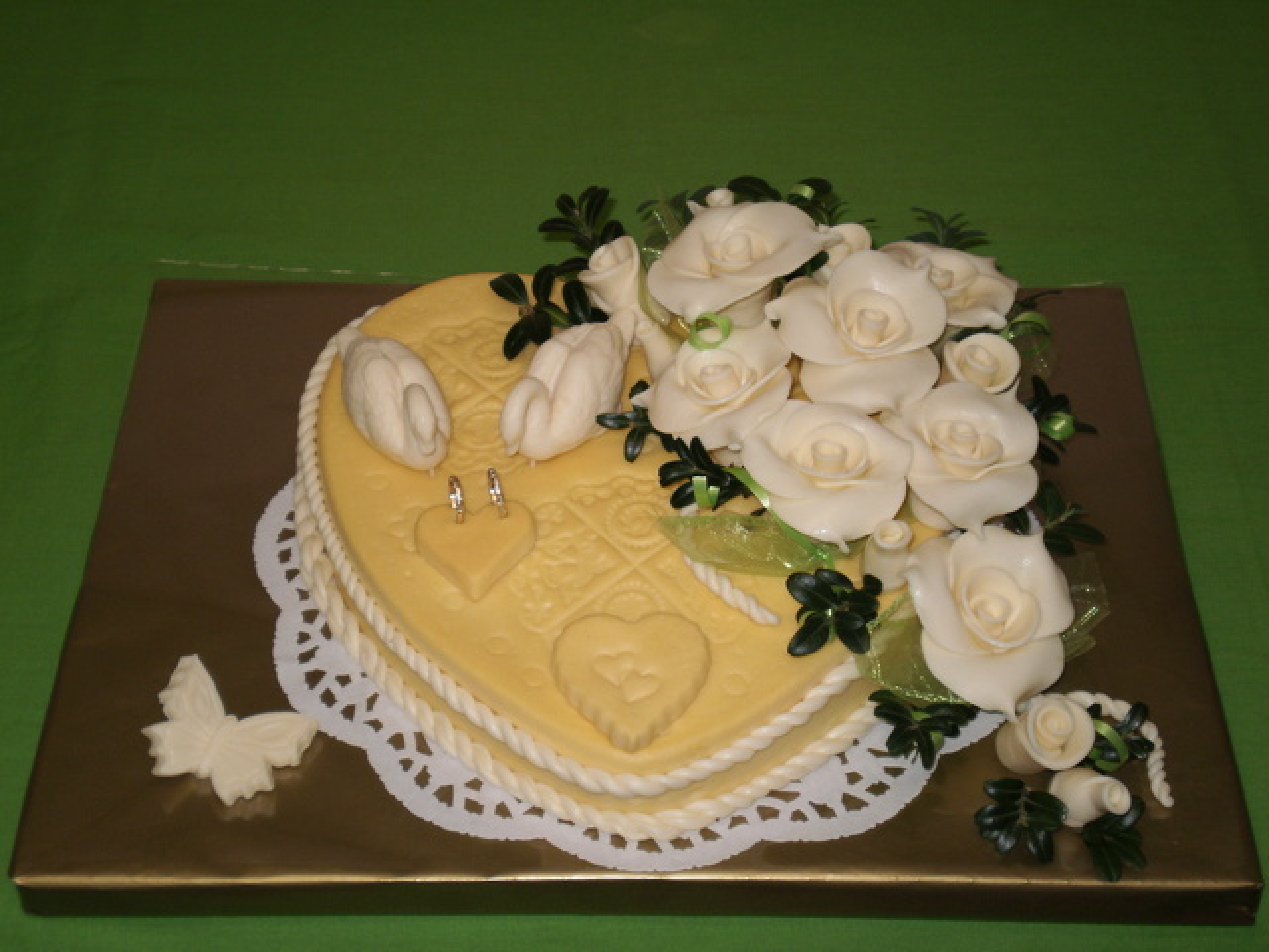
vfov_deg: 23.7
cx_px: 634
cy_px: 476
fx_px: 2273
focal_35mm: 62
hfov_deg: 31.2
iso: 100
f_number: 4.2
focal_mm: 10.3
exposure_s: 1/40
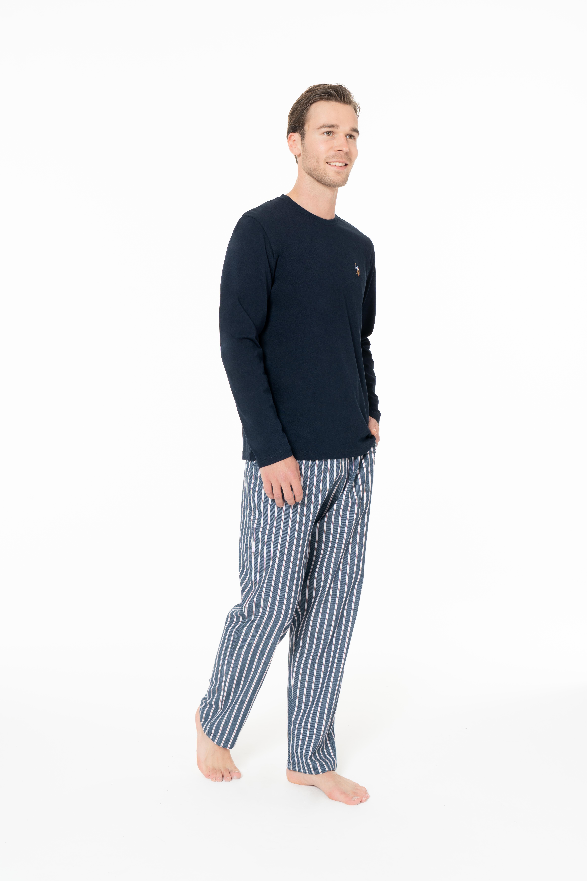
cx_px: 294
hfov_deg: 32.6
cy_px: 440
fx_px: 1003
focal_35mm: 41
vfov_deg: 47.4
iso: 200
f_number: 8
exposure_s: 1/160
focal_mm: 41
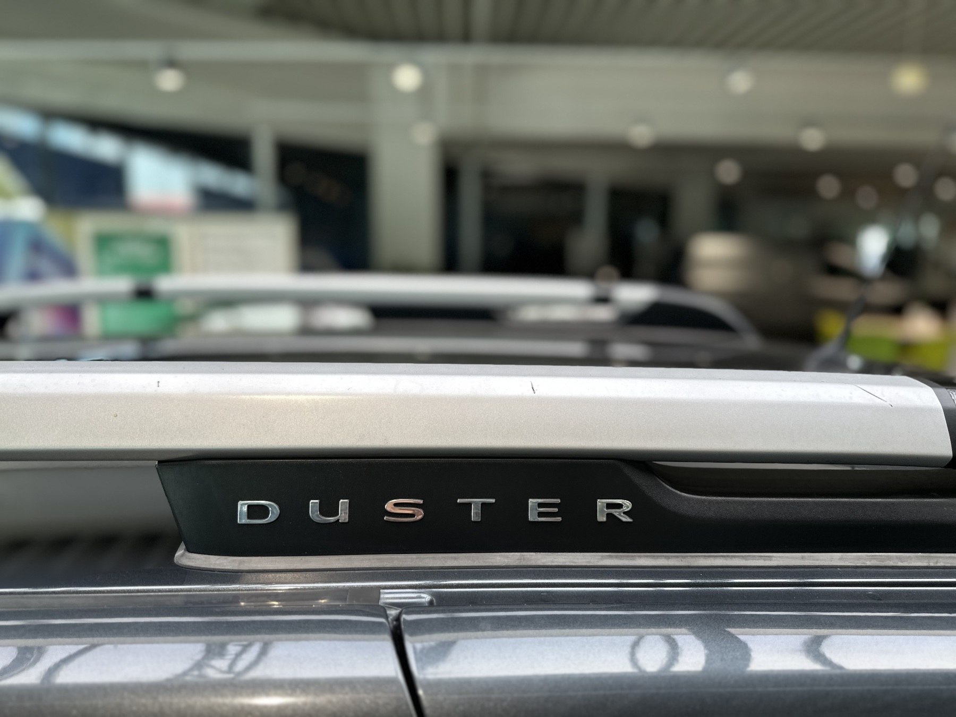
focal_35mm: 24
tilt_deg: -8.3
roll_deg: -1.6
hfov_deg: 71.6
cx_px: 478
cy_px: 358
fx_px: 663
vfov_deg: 56.8
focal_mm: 6.86
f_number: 1.78
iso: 64
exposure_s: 1/165
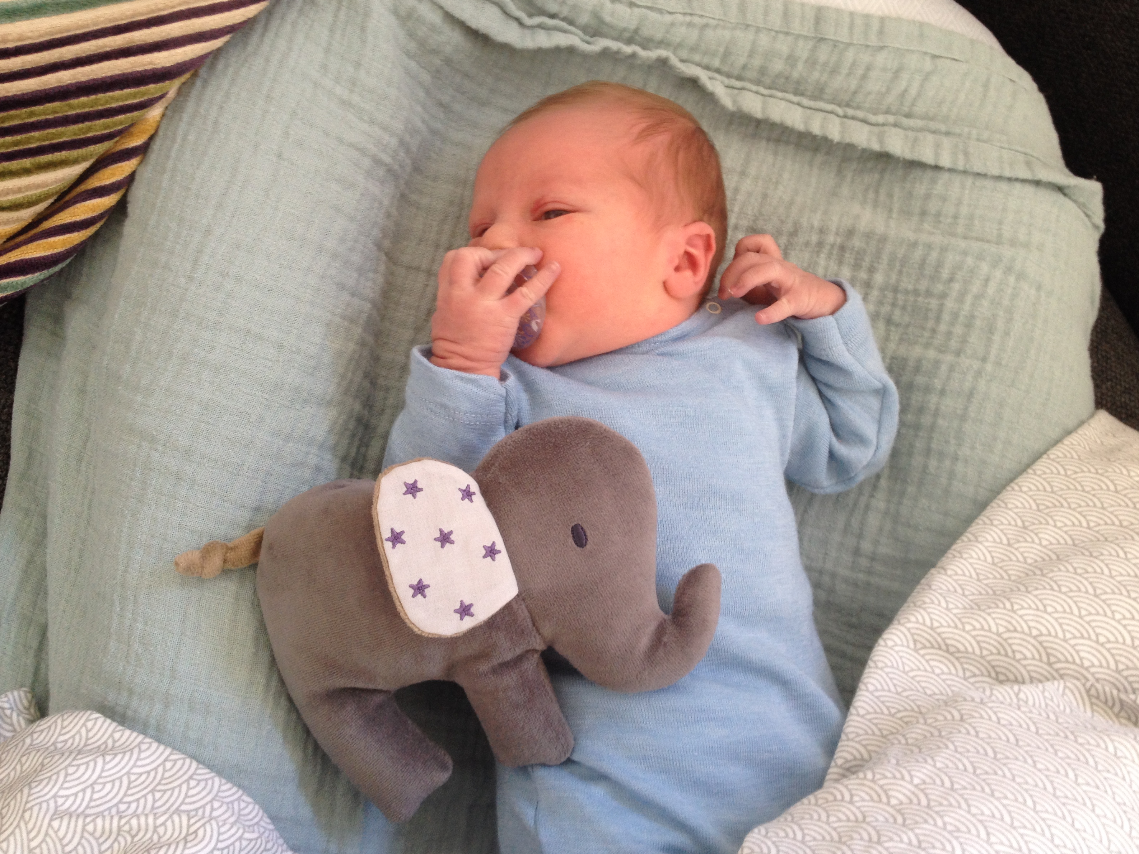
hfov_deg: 51.3
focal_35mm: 36
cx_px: 583
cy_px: 429
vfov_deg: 39.7
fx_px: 1185
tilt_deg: -72.2
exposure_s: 1/20
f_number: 2.4
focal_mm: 4.28
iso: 80
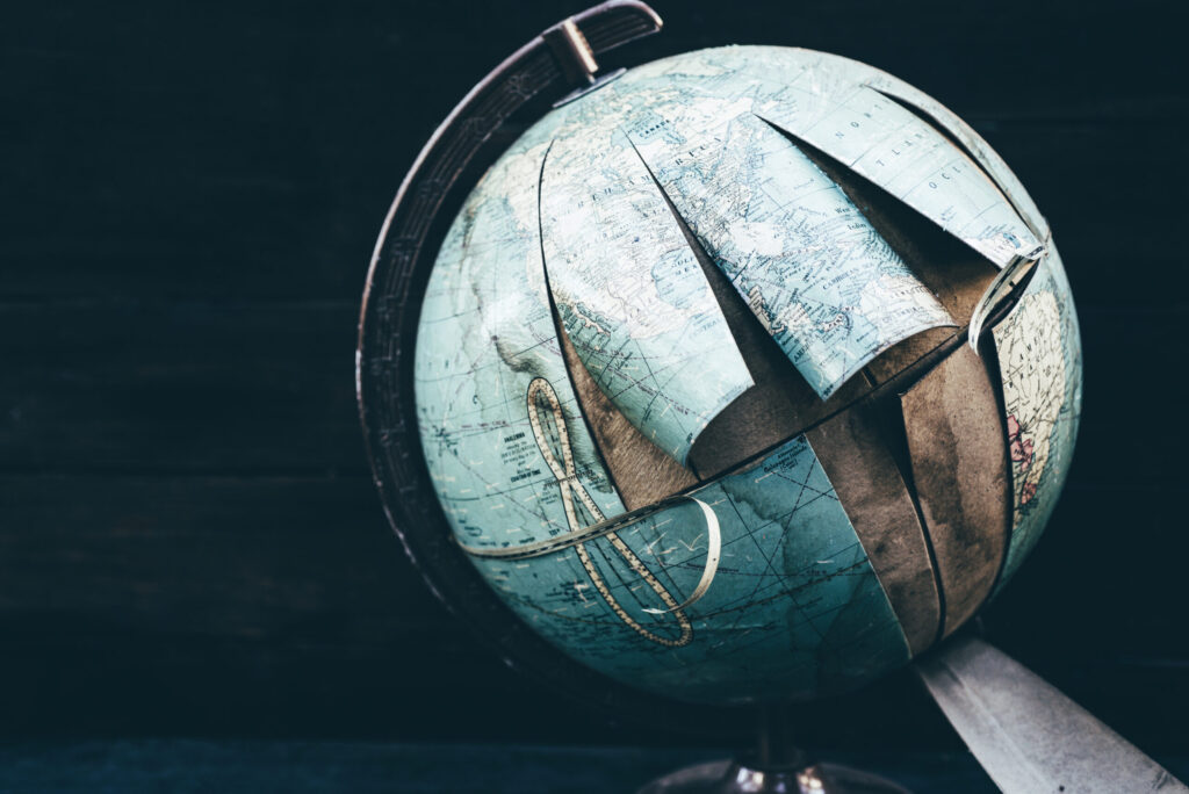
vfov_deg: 22.7
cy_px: 397
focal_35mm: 60
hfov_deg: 33.4
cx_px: 594
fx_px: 1983
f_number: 5
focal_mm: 60
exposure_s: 1/100
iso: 640
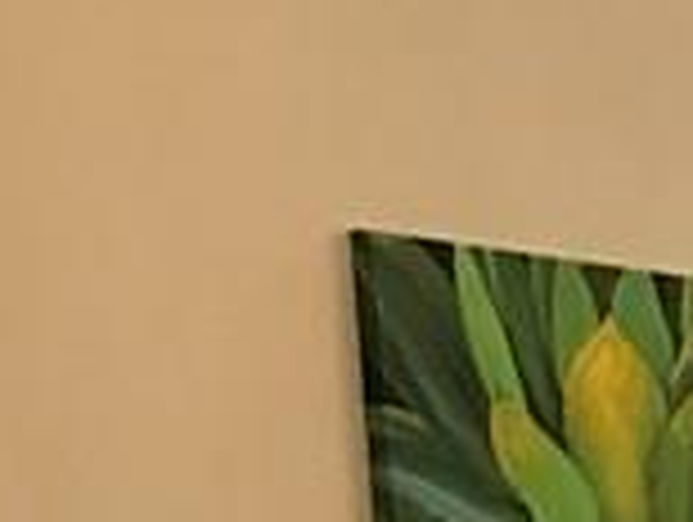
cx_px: 2146
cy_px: 1422
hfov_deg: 8.6
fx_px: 3729
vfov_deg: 7.3
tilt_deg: -10.4
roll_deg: +0.1
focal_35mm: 186
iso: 40
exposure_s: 1/24
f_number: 1.8
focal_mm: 3.99
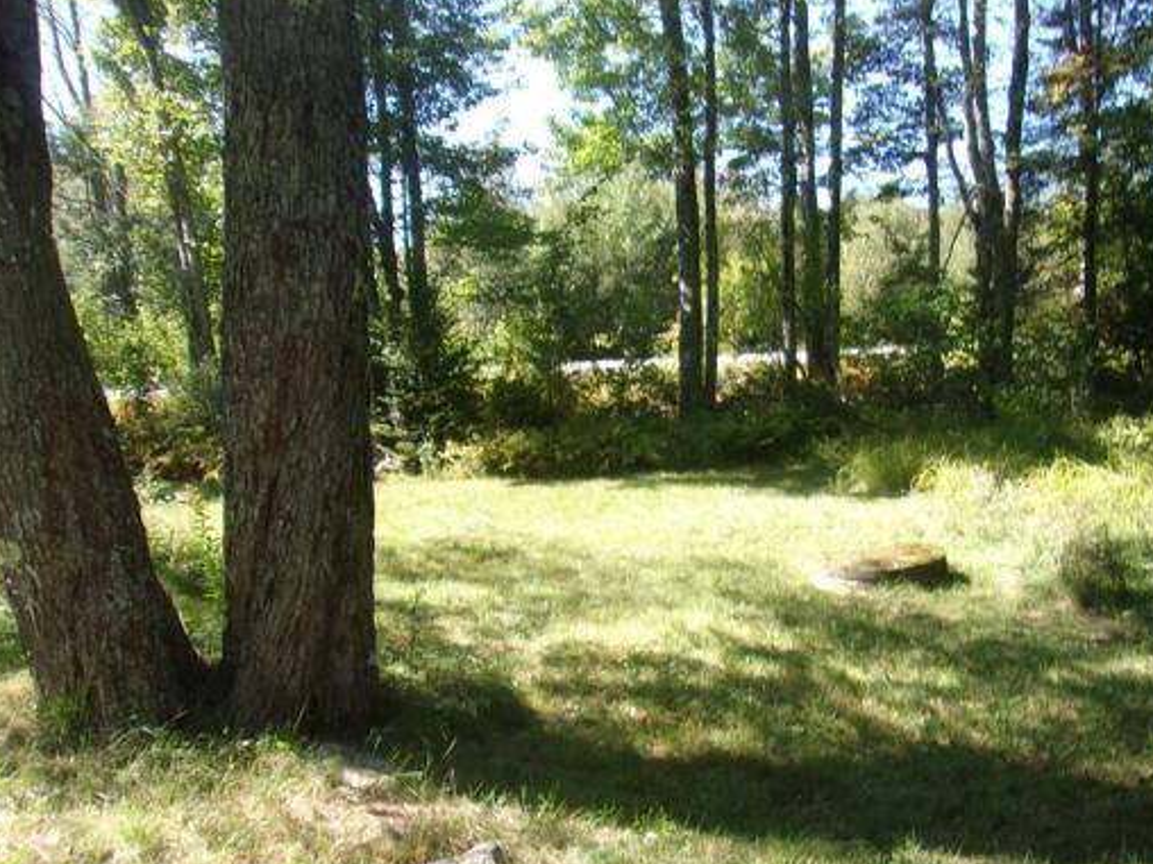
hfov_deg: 53.4
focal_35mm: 34
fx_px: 1132
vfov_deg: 41.6
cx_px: 710
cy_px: 526
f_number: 3
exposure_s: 1/250
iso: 80
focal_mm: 4.9
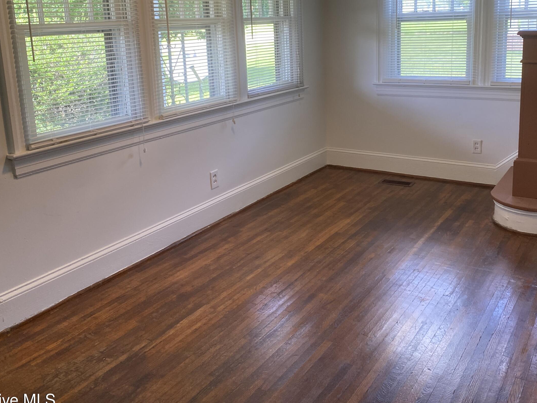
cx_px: 315
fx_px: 574
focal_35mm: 37
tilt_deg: -13.7
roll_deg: +1.3
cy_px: 139
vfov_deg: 38.3
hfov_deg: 49.9
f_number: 1.8
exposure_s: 1/121
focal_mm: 4.25
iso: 100
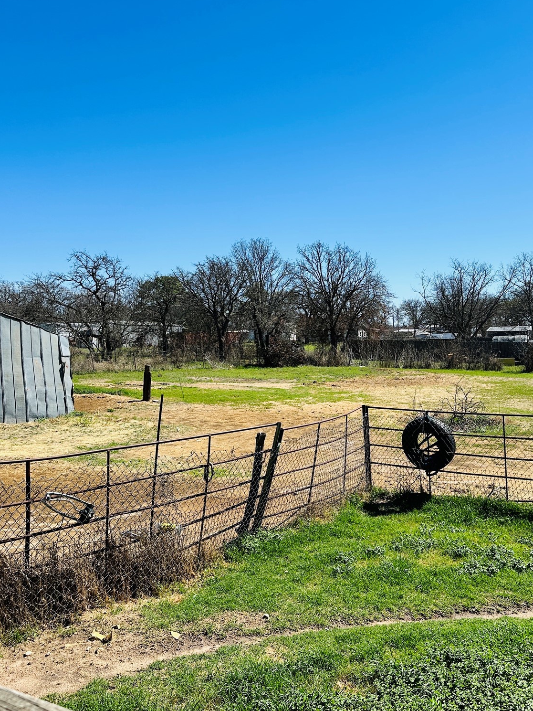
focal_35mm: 33
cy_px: 352
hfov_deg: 42.8
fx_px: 677
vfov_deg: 55.3
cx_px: 311
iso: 80
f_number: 1.78
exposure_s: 1/5000
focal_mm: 6.86
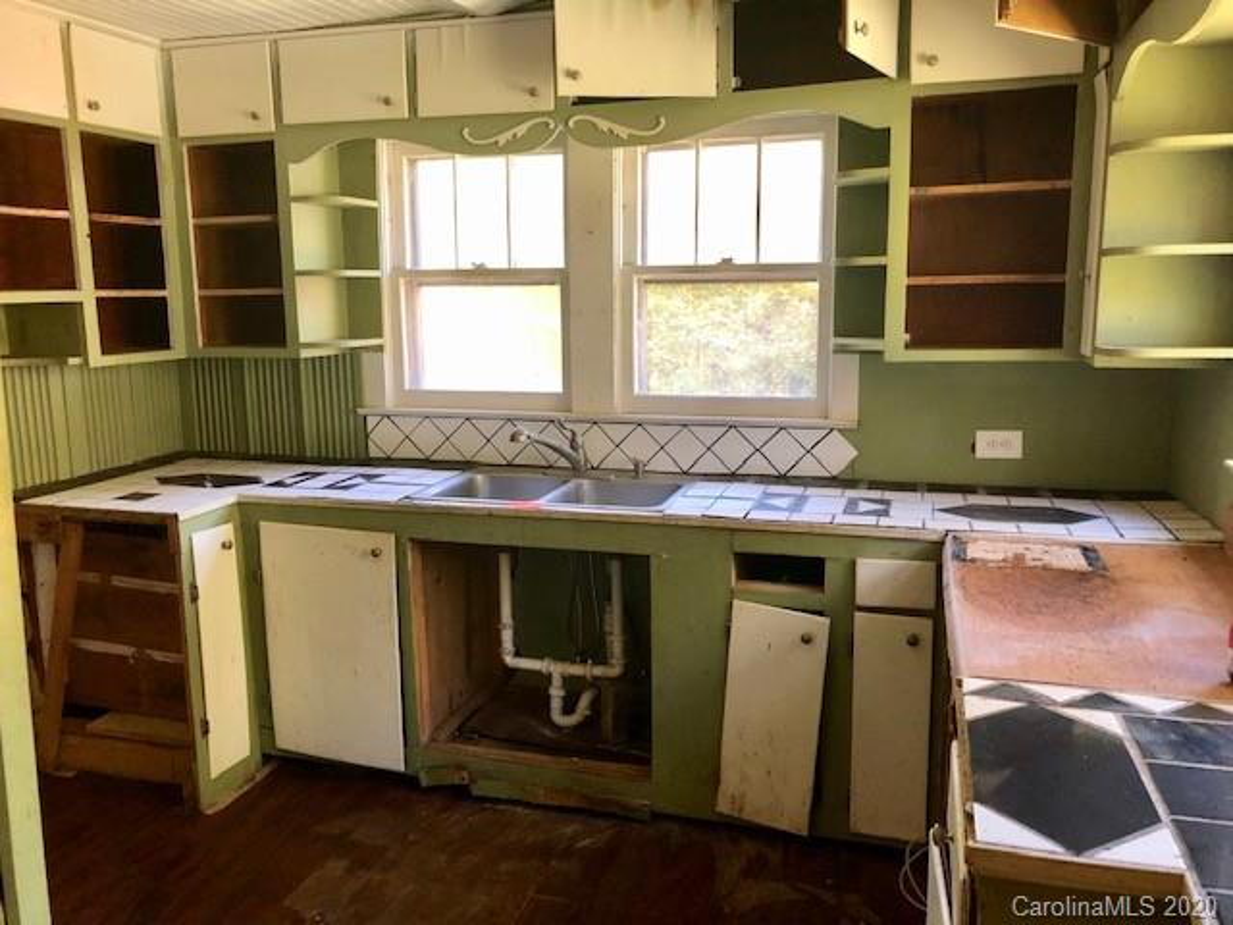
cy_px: 462
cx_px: 616
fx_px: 997
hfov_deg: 63.4
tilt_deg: -9.1
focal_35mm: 28
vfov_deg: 49.7
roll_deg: +0.7
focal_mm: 3.99
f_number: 1.8
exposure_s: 1/15
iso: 80
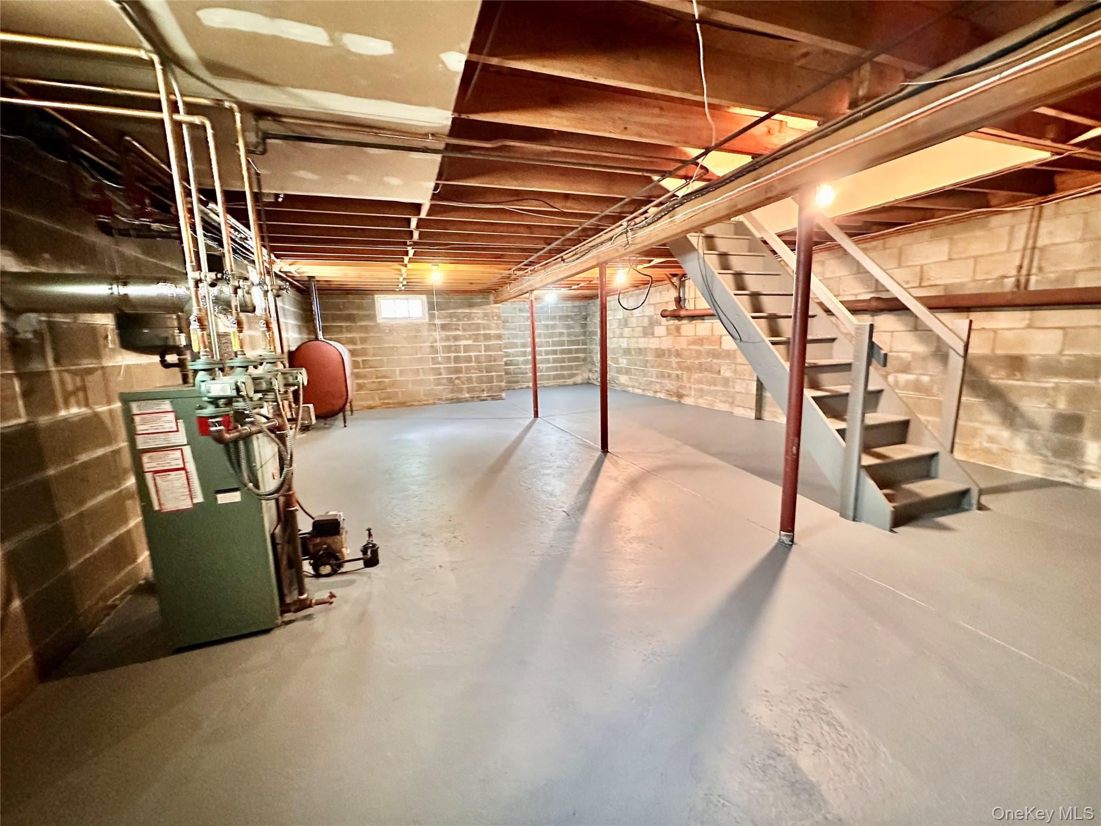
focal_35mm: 14
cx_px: 550
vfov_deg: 85.7
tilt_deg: -9.2
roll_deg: +1.4
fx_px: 445
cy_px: 413
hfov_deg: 102.1
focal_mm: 2.22
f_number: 2.2
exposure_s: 1/40
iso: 1000
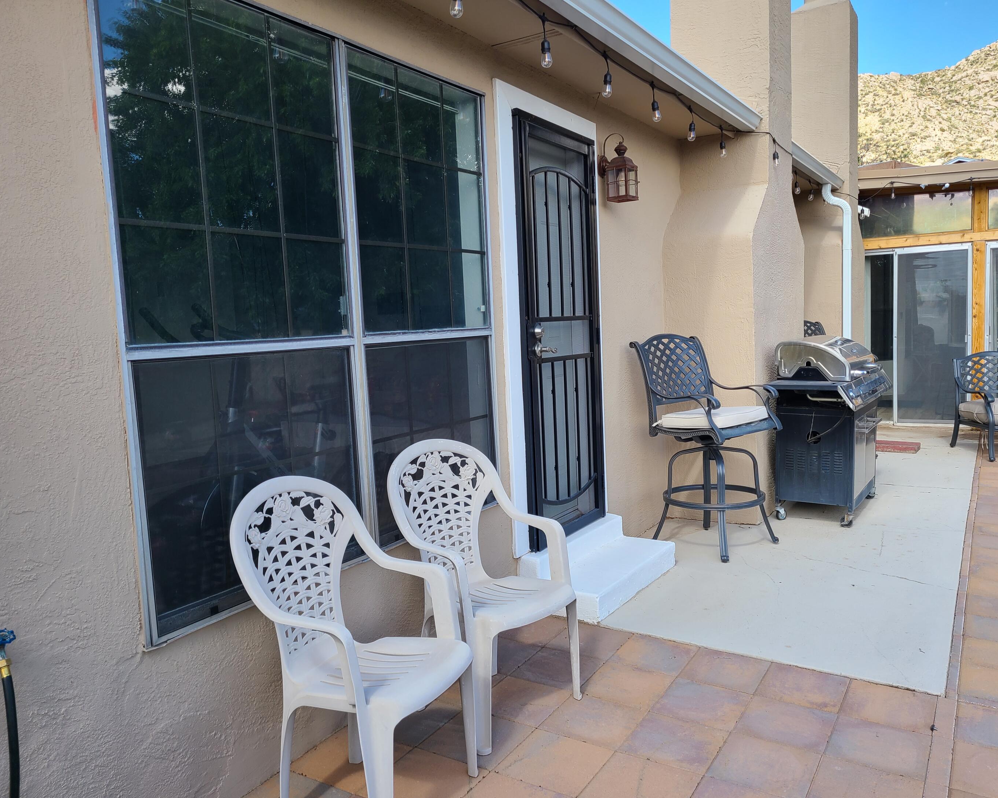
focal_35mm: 28
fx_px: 827
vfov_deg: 51.5
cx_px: 541
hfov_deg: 62.1
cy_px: 395
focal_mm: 5.4
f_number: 1.8
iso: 40
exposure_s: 1/519
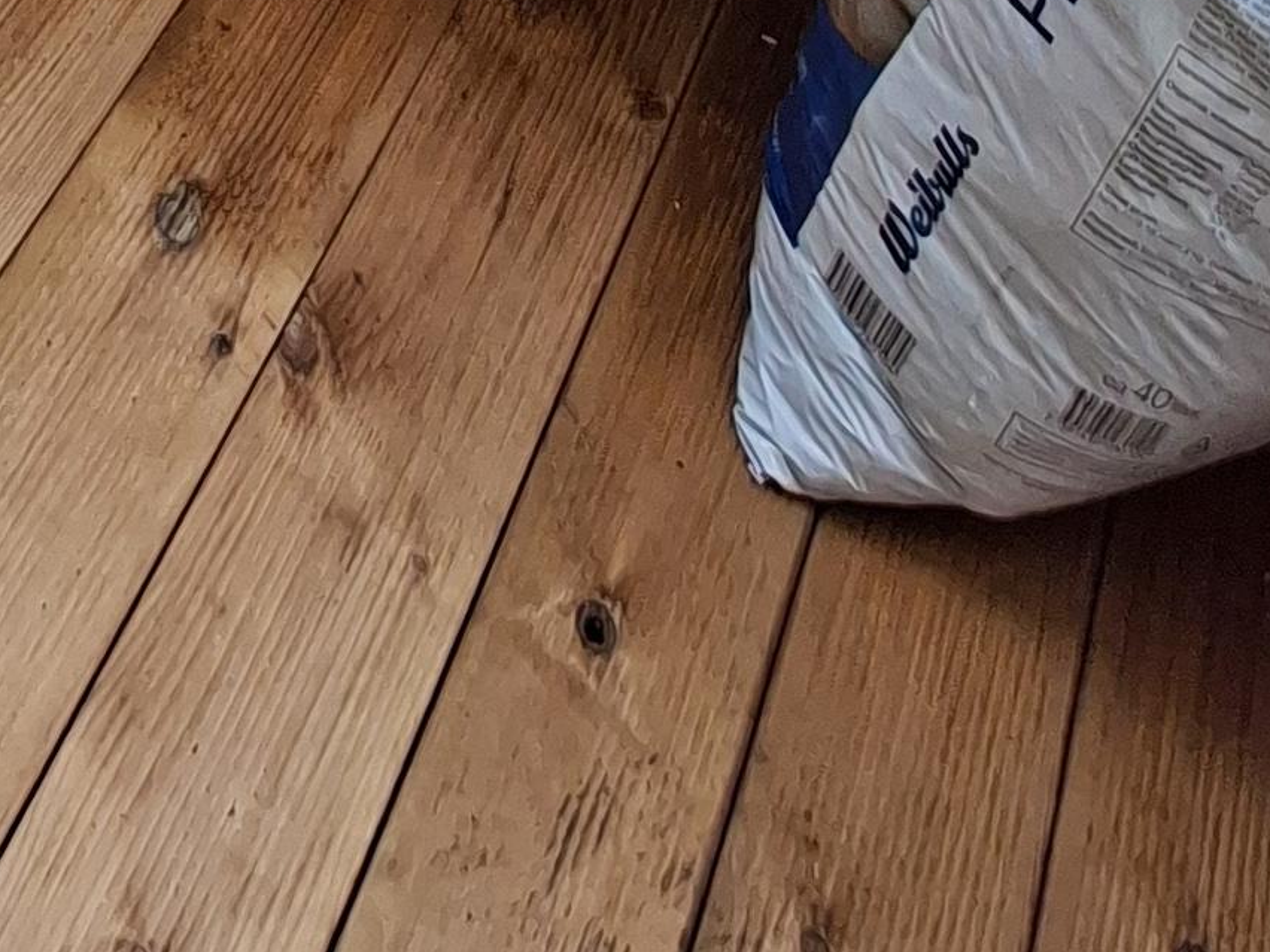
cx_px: 13
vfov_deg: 13.5
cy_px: -1548
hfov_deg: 29.7
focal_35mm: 61
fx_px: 2238
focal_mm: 1.74
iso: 40
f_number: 2.2
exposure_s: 1/173
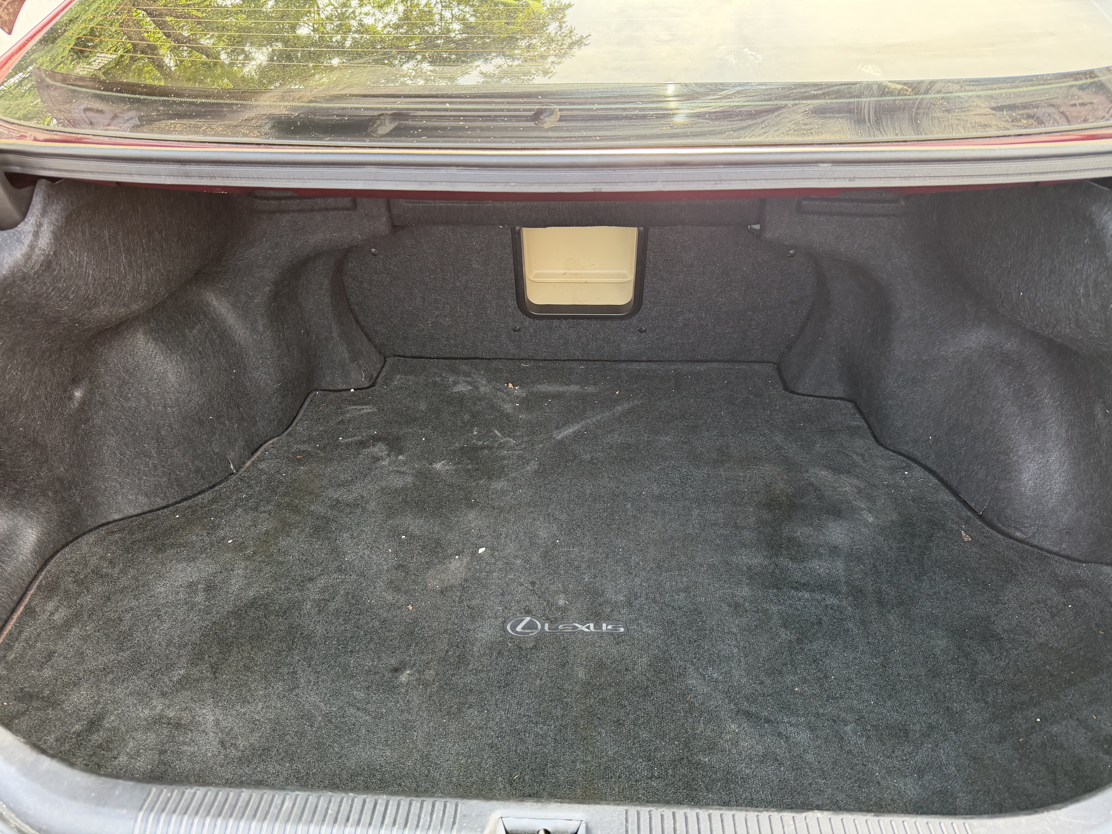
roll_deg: +4.2
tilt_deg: -32.7
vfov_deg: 56.8
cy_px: 417
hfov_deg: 71.6
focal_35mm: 24
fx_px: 771
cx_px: 556
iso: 200
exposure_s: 1/159
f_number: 1.78
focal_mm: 6.76
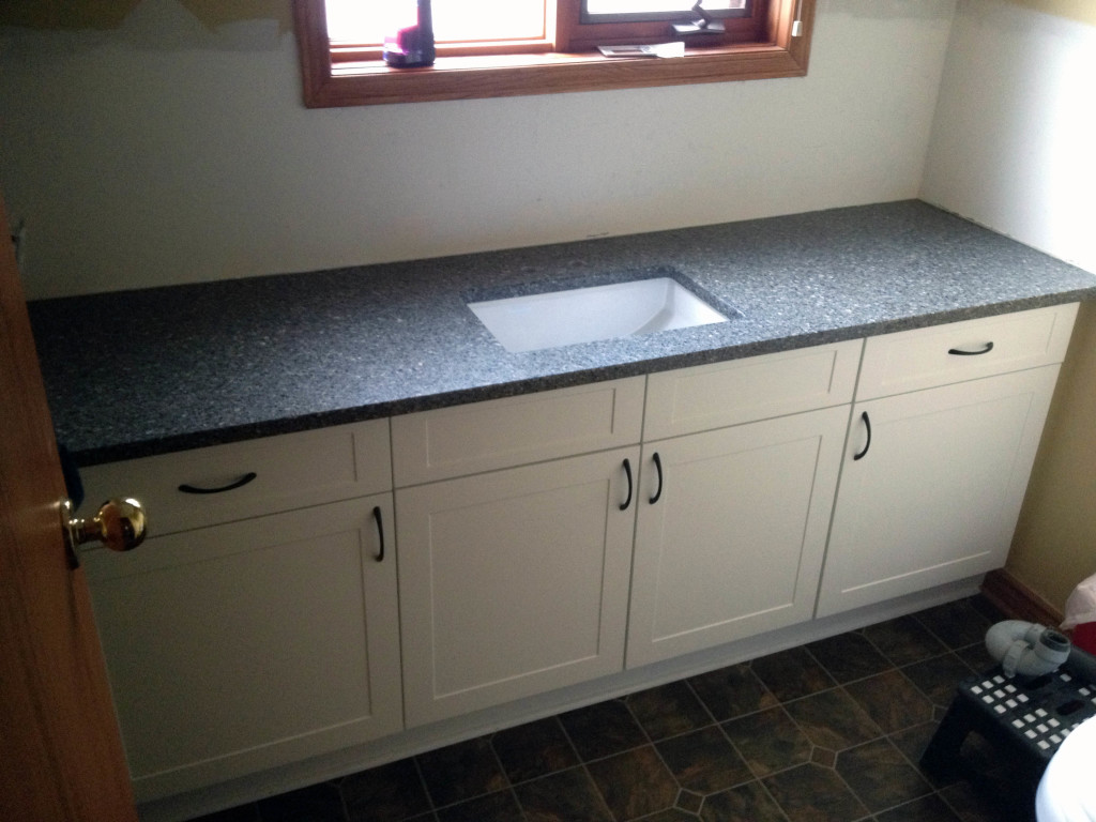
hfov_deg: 52.6
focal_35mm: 35
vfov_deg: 40.7
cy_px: 411
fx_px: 1108
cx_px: 548
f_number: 2.4
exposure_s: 1/20
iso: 250
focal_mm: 4.28
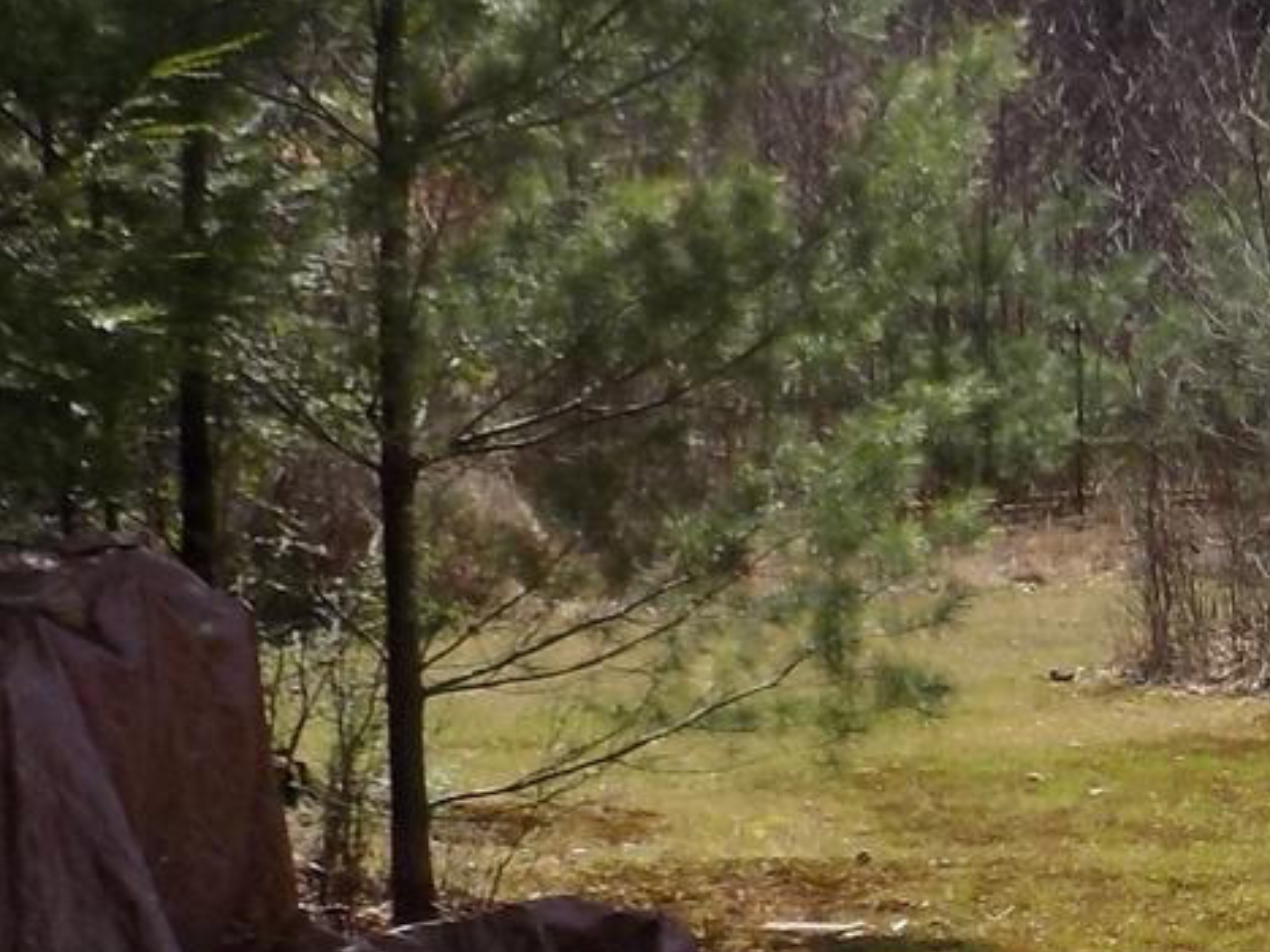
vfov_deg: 14.0
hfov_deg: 17.3
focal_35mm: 105
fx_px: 3852
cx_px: 1773
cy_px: 857
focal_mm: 4.3
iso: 80
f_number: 3.1
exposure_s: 1/640
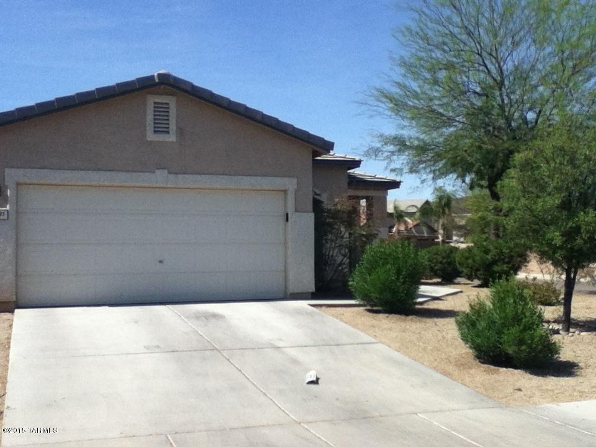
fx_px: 551
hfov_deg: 56.8
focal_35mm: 32
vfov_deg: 44.2
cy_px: 224
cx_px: 298
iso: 80
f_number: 2.4
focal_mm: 3.85
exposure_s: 1/1963
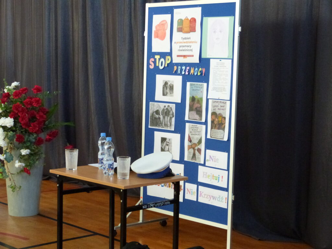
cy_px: 124
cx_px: 166
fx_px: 671
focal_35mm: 70
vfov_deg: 21.0
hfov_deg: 27.8
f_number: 3.3
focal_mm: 12.6
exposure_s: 1/50
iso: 800
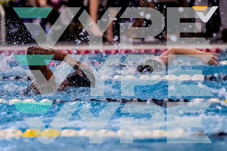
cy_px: 71
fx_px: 2801
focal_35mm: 444
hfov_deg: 4.6
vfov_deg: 3.1
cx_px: 54
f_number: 2.8
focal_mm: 200
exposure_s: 1/1600
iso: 6400
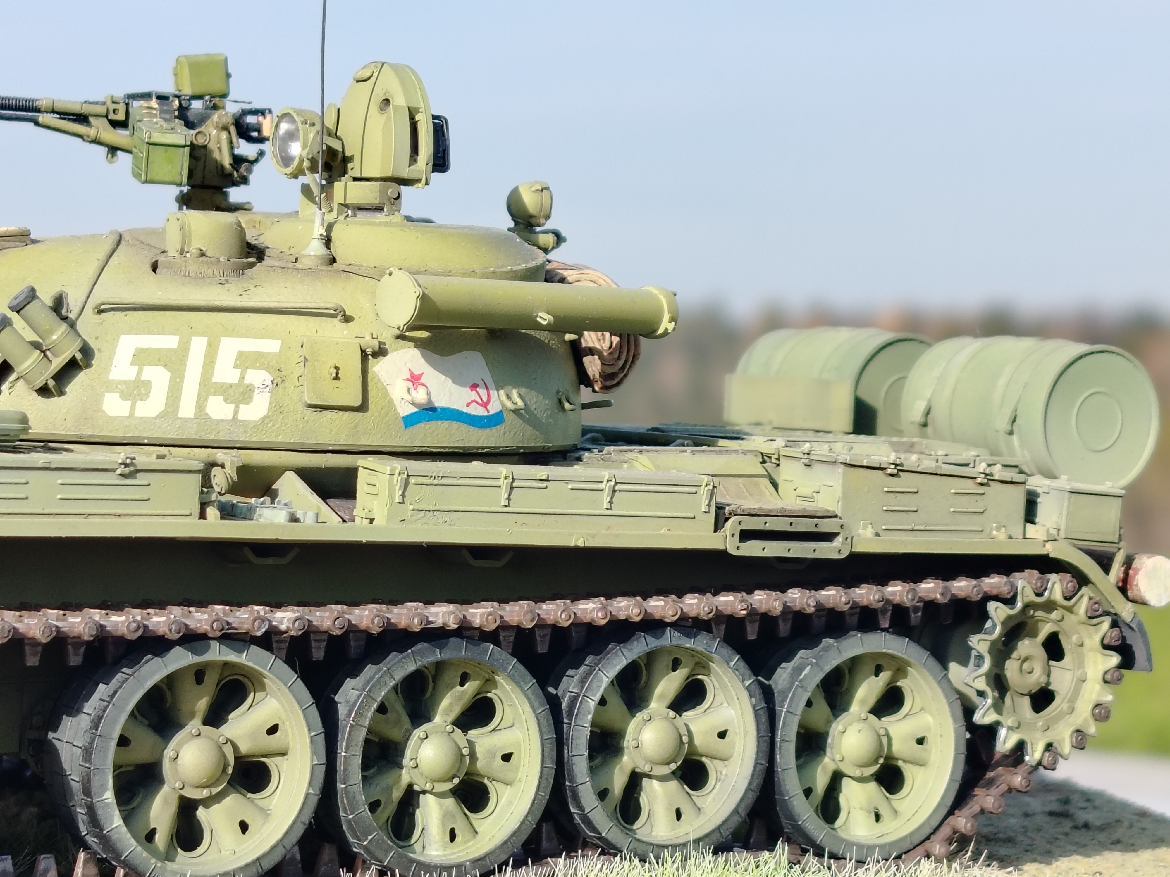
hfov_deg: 19.1
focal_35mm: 103
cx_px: 585
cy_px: 438
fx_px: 3481
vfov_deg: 14.4
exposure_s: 1/455
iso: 100
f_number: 1.75
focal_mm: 5.25
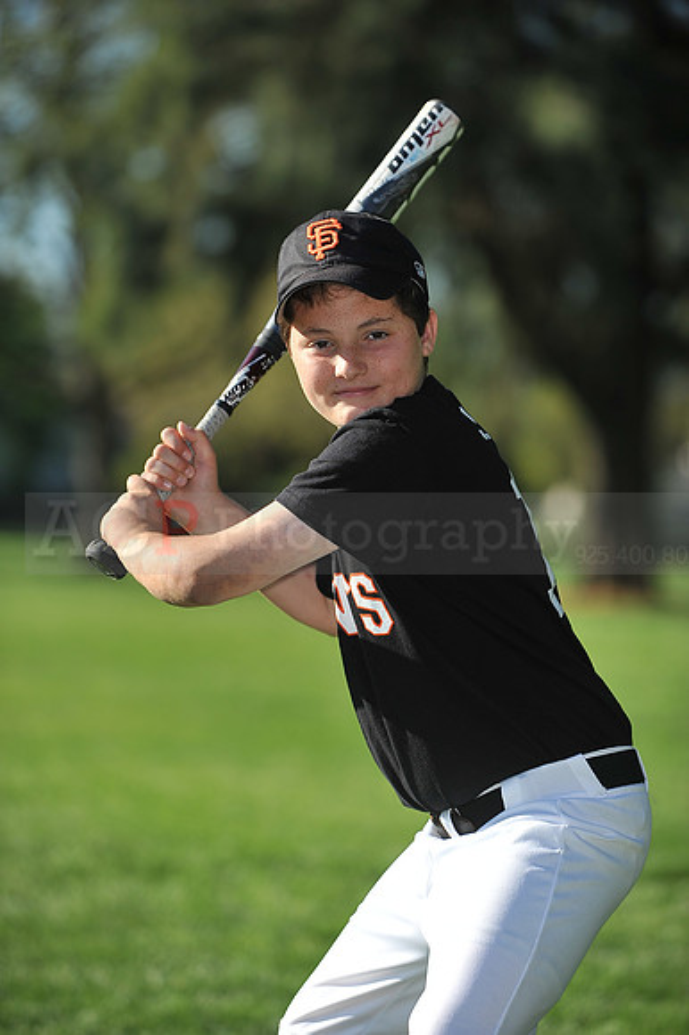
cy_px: 518
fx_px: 4742
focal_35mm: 165
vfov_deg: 12.5
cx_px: 344
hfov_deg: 8.3
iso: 200
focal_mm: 165
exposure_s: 1/2000
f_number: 4
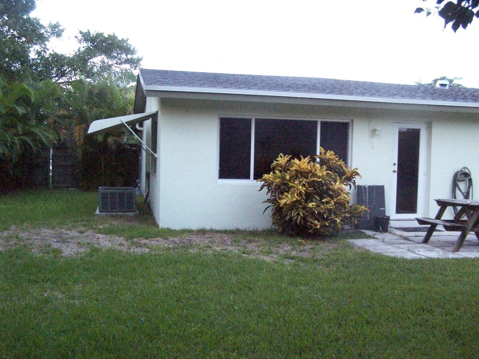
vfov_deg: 37.7
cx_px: 240
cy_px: 180
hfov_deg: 49.0
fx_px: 526
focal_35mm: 38
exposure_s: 1/125
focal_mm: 6.3
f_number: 2.8
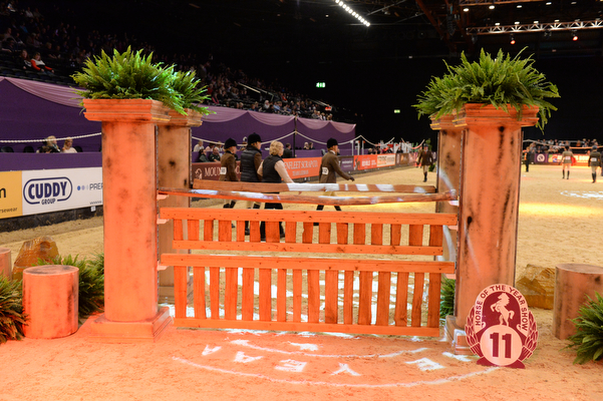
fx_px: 586
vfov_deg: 37.8
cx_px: 302
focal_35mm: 35
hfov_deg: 54.5
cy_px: 200
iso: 5000
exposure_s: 1/80
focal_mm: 35
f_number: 5
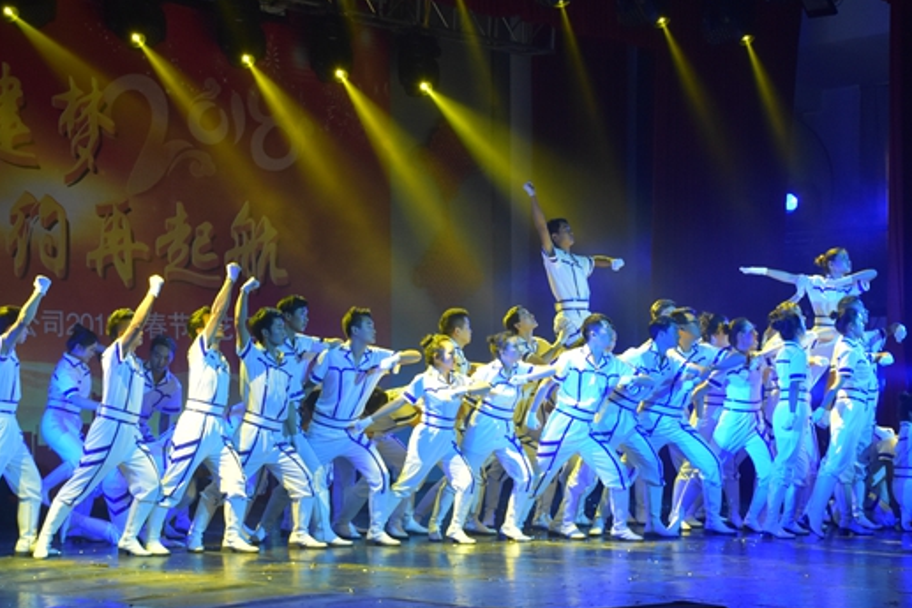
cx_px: 457
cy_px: 376
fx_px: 1748
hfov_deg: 29.2
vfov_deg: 19.7
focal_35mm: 69
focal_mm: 34
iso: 1250
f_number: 6.3
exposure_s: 1/160
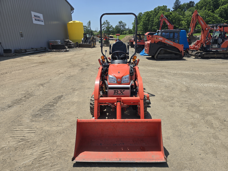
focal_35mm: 23
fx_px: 151
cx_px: 114
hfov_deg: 73.9
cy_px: 86
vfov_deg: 58.9
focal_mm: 6.3
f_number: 1.7
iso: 12
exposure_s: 1/960
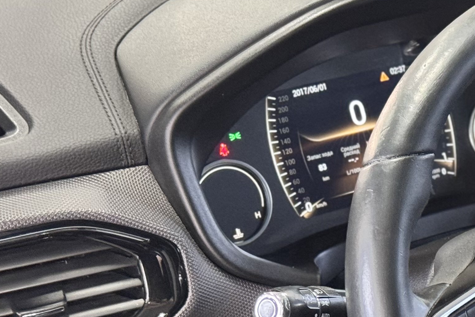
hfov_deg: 15.1
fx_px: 1728
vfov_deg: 10.4
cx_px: 586
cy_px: 280
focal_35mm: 131
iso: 400
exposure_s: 1/33
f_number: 1.78
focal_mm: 6.76
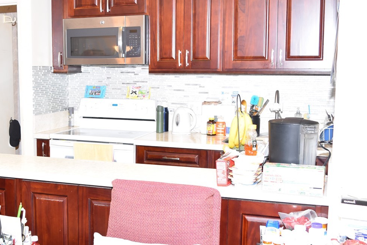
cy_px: 147
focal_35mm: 52
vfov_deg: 26.0
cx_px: 105
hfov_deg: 37.5
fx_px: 530
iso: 800
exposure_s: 1/100
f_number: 5
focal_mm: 20
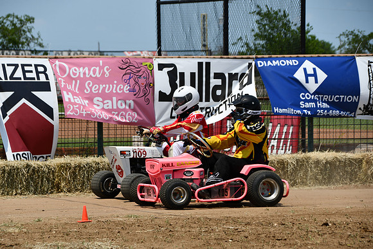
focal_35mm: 232
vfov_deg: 5.9
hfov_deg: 8.9
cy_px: 124
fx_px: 2404
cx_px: 186
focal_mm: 155
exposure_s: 1/640
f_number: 8
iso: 100
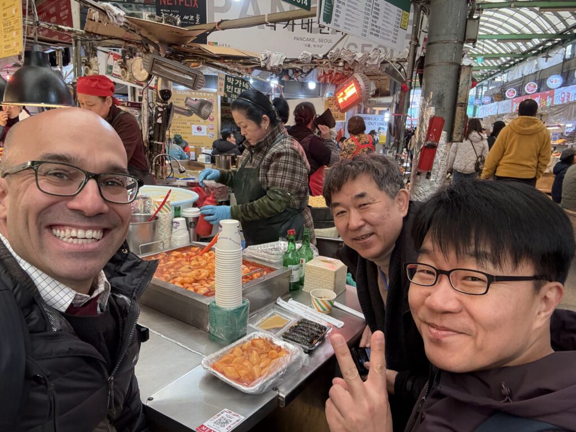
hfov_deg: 73.9
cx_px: 288
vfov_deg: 58.9
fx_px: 383
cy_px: 216
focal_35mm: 23
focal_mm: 2.69
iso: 100
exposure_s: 1/60
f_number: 1.9
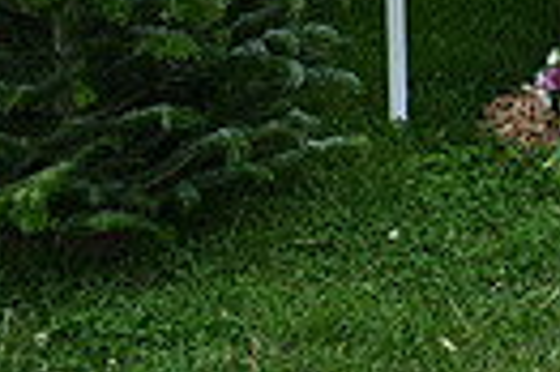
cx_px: 1111
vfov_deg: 8.9
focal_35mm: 142
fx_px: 2206
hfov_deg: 12.7
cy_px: -438
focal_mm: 32
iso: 560
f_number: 5
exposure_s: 1/800
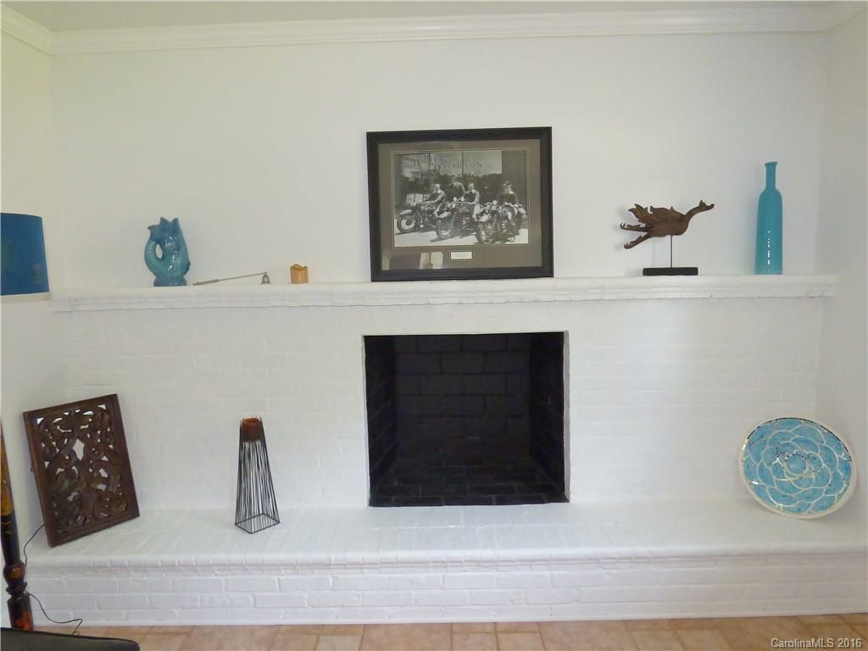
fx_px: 552
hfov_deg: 76.4
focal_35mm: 22
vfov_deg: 61.1
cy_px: 326
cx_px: 434
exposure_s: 1/60
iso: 800
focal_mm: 3.88
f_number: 2.9
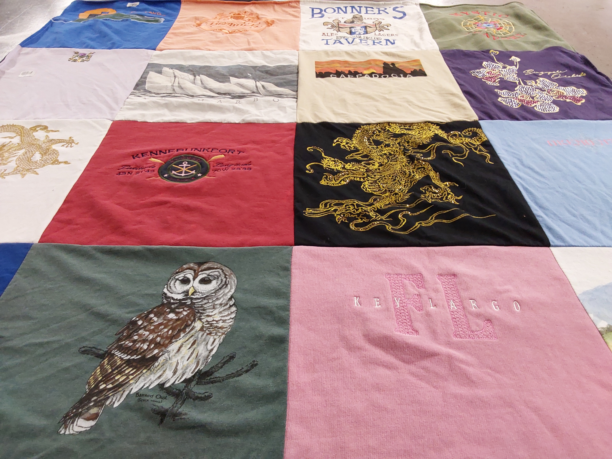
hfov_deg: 63.4
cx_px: 306
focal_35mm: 28
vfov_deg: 49.7
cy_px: 230
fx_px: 495
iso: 125
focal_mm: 2.91
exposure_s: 1/50
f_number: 1.9
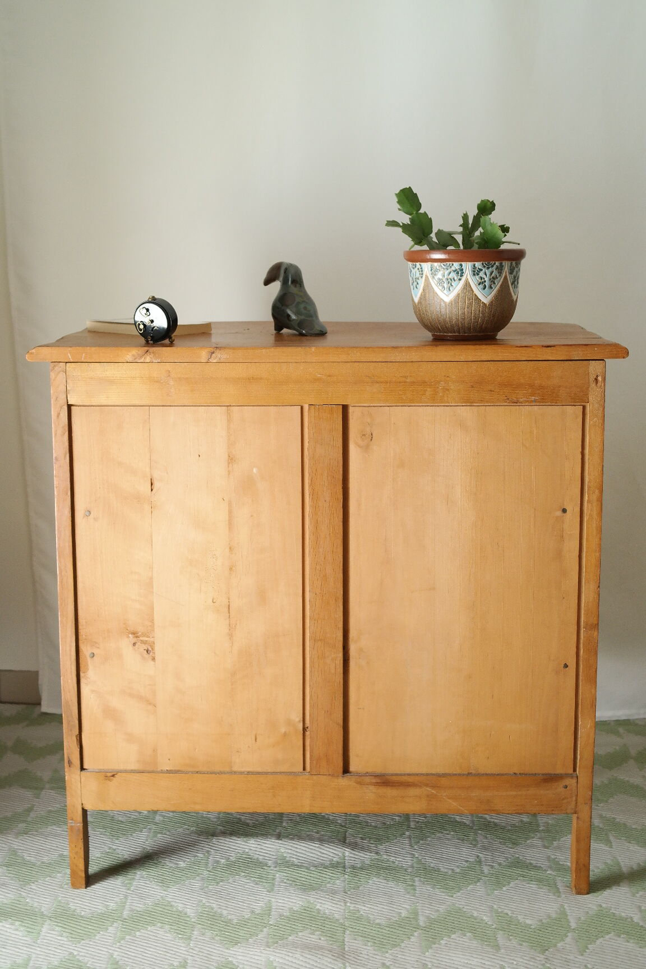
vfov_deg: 37.5
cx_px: 323
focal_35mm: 53
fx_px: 1426
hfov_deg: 25.5
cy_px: 484
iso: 800
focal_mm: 35
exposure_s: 1/30
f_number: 5.6
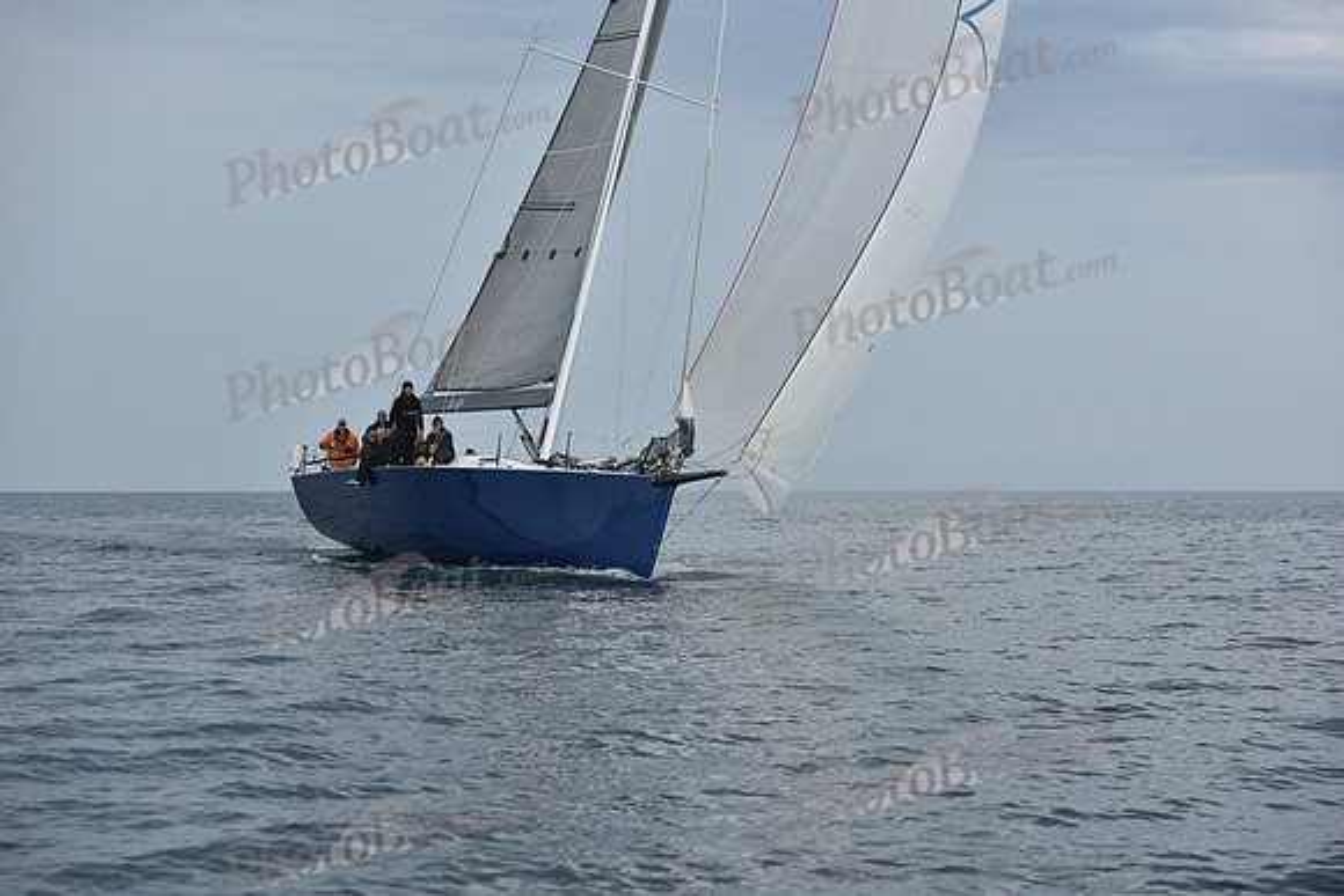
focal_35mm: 80
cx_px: 672
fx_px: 2987
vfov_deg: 17.1
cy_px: 448
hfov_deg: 25.4
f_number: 5
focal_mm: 80
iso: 250
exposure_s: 1/800
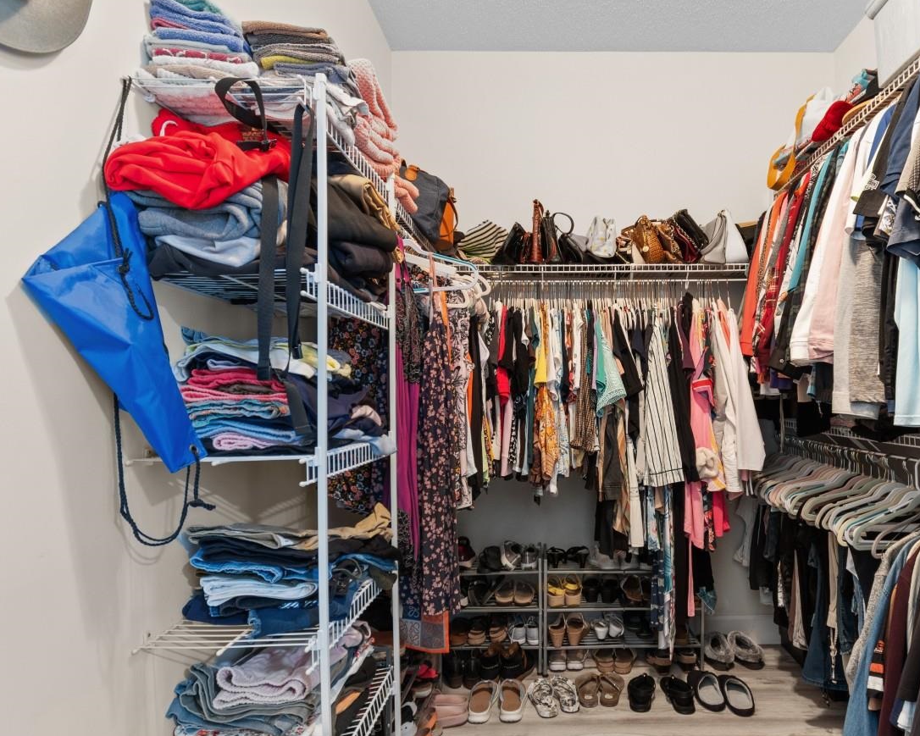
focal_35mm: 21
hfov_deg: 76.6
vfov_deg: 65.5
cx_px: 557
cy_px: 383
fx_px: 572
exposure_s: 1.3
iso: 100
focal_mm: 10
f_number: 4.5
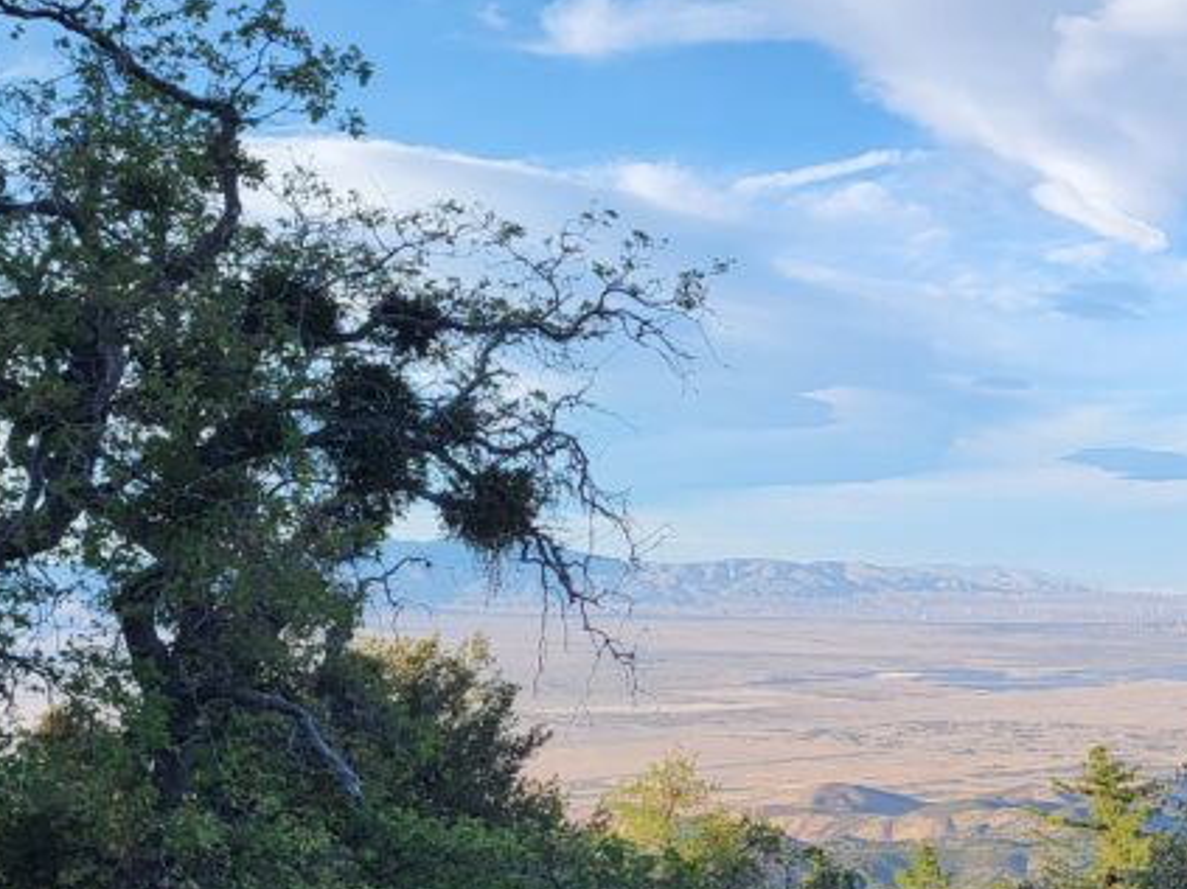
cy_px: 480
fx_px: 2160
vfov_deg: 23.3
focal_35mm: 63
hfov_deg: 28.3
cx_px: 1263
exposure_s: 1/1160
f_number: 1.8
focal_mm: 5.4
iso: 40
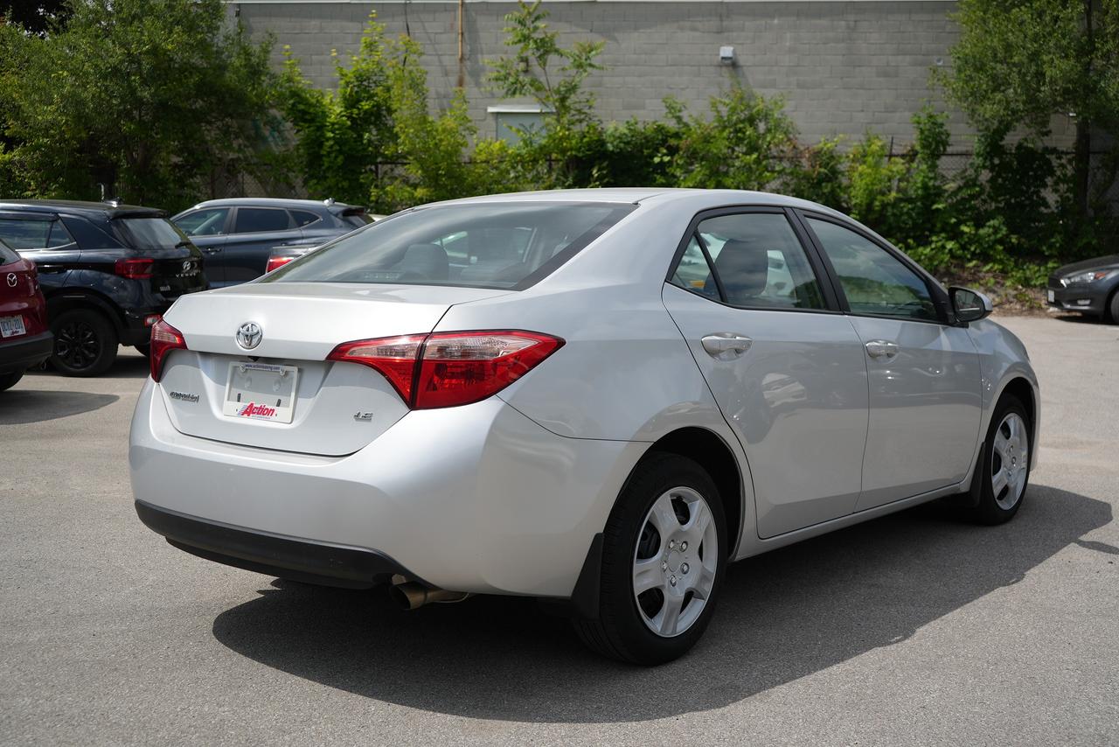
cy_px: 374
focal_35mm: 39
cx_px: 560
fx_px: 1212
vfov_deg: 34.2
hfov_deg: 49.5
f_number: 5
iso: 100
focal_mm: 39
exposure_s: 1/800
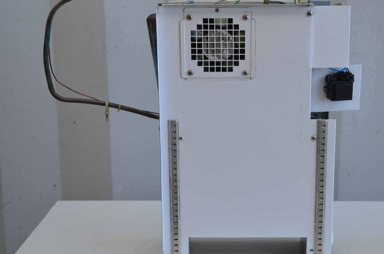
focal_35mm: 58
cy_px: 111
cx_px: 244
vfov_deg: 23.3
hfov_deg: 34.3
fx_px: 617
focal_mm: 30
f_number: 6.3
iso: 200
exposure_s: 1/160
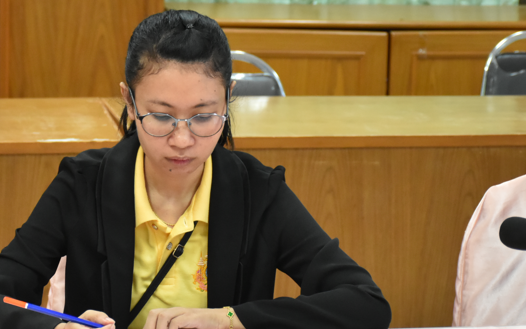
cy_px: 163
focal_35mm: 134
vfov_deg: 9.8
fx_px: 1921
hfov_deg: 15.6
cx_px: 197
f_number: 4.8
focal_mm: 56
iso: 3200
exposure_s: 1/125
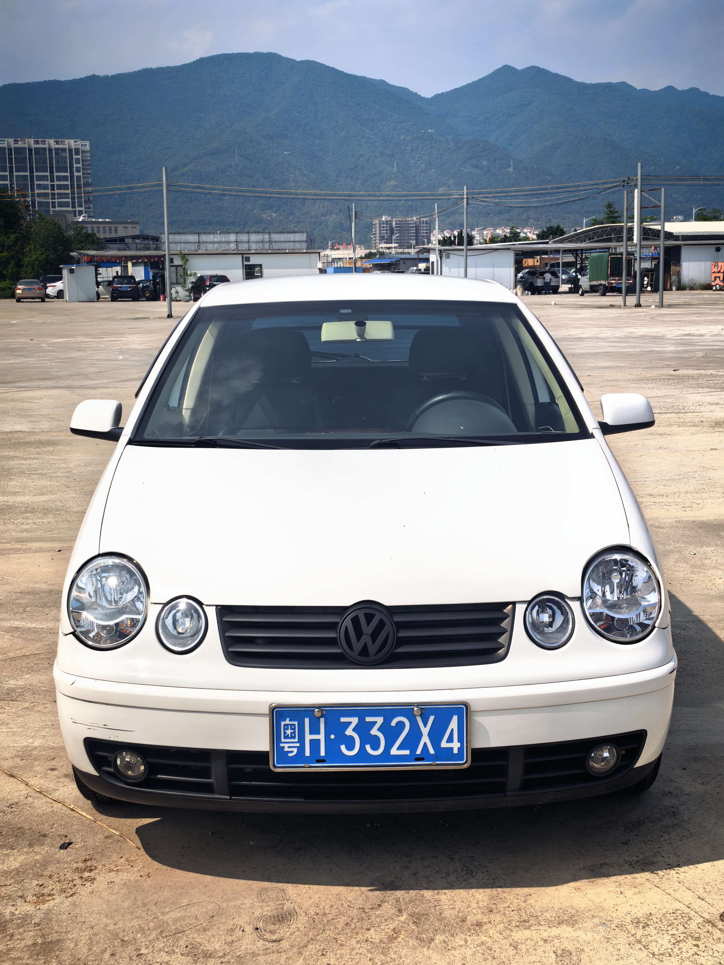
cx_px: 362
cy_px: 482
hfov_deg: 30.3
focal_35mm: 48
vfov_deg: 39.7
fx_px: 1339
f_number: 2
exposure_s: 1/8403
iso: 50
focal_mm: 5.75
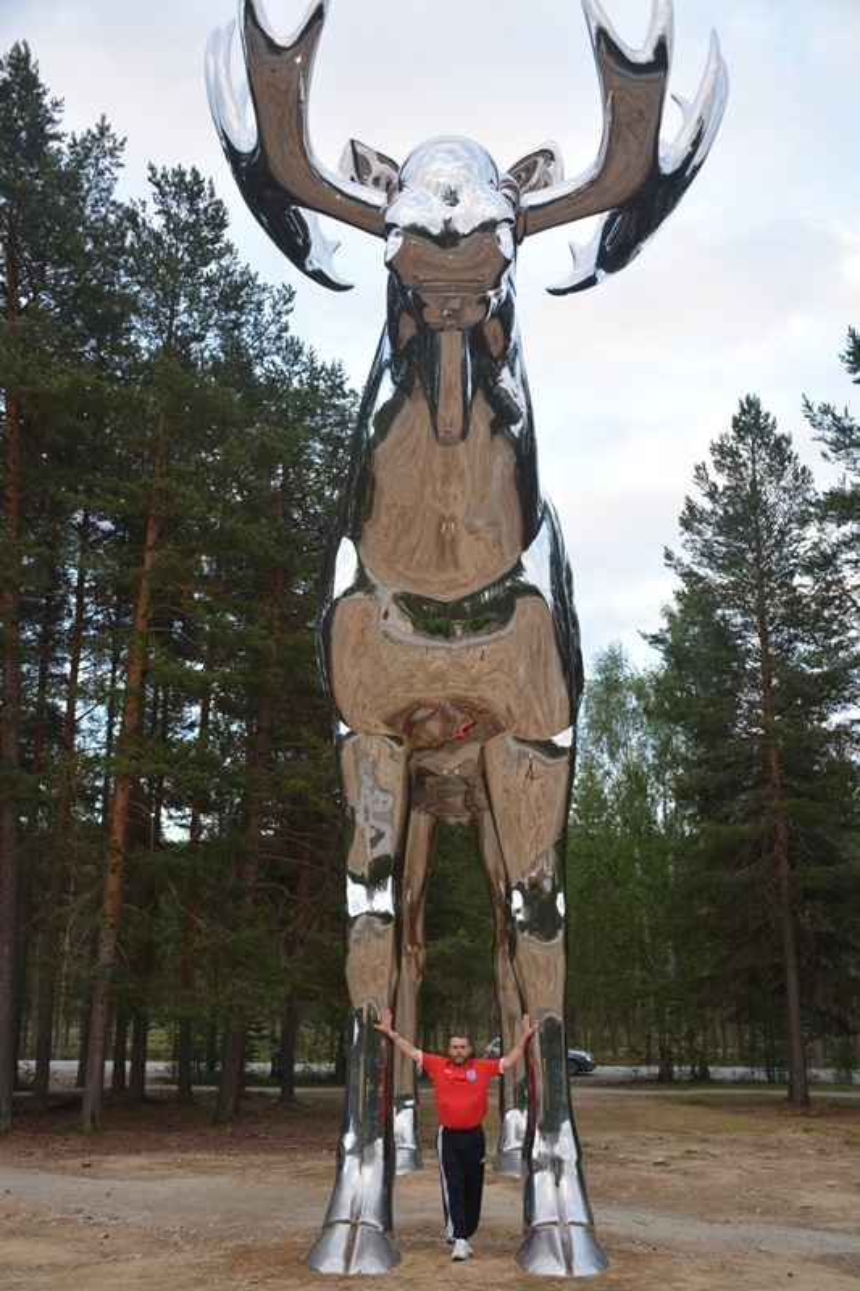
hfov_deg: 36.9
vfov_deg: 53.1
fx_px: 1290
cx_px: 430
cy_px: 646
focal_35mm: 36
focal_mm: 24
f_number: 3.8
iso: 360
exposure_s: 1/125
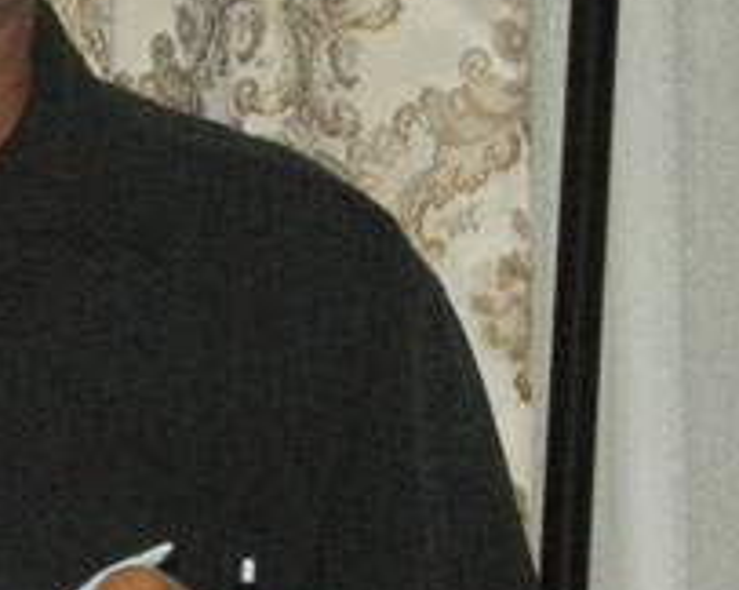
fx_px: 10335
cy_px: -15
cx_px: -66
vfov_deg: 3.3
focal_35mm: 473
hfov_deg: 4.1
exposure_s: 1/120
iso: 582
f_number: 5.3
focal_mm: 26.3
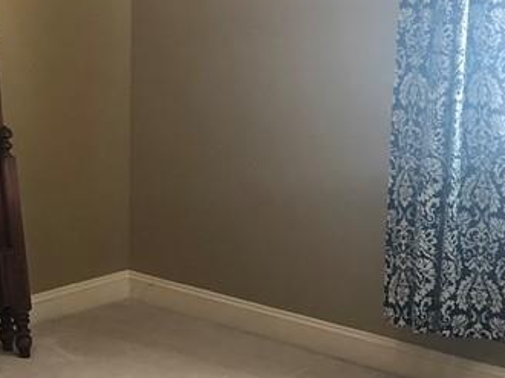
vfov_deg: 16.8
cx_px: 87
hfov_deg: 22.2
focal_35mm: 87
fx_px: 1268
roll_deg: -0.1
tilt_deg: -4.8
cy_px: 60
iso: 64
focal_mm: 4
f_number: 1.8
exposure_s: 1/15
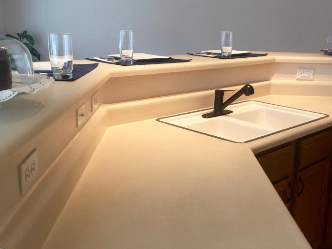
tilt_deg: -14.3
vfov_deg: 34.3
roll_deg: -3.3
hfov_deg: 44.4
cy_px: 131
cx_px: 208
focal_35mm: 42
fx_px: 403
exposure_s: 1/15
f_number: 2.2
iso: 40
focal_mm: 4.15
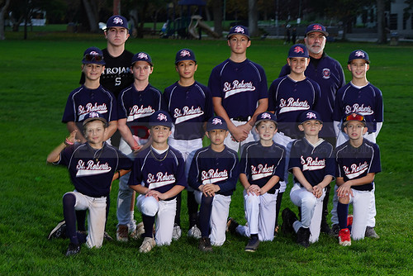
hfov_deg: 17.6
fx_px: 1331
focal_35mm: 116
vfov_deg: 11.8
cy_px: 133
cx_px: 213
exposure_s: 1/25
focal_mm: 100
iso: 320
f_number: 10
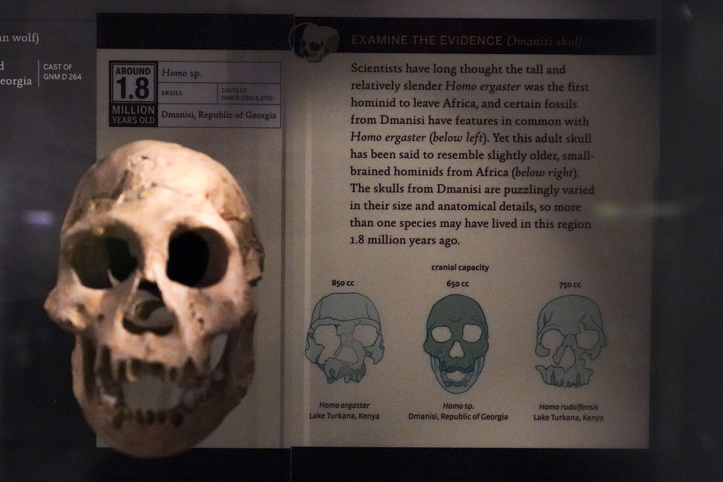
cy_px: 241
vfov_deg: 33.4
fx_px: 803
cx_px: 362
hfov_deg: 48.5
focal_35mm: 40
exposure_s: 1/80
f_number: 3.5
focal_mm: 40
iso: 10000
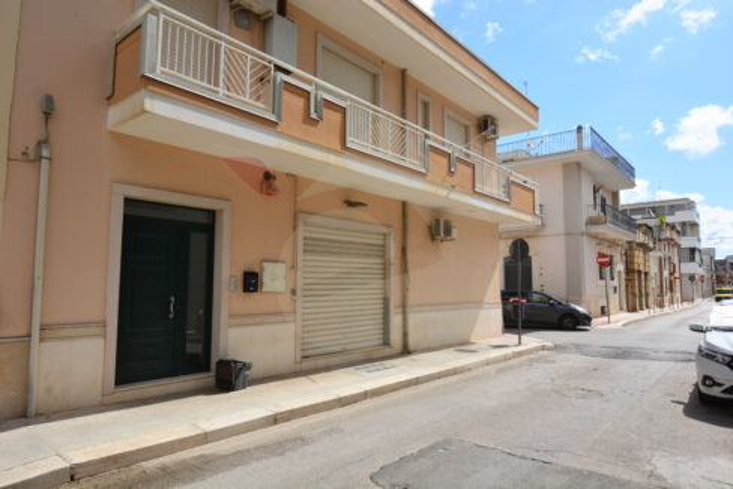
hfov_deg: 81.2
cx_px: 366
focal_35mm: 21
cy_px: 244
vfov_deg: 59.6
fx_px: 428
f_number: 9
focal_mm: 14
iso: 100
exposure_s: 1/320
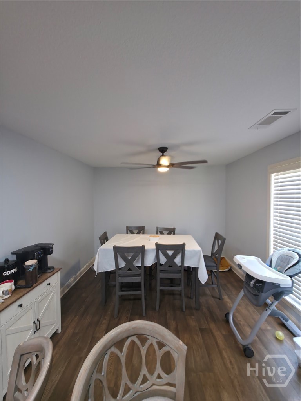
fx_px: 151
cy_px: 200
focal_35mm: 13
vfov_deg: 106.2
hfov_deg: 89.9
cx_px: 150
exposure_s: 1/30
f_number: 1.9
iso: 125
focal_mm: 2.2
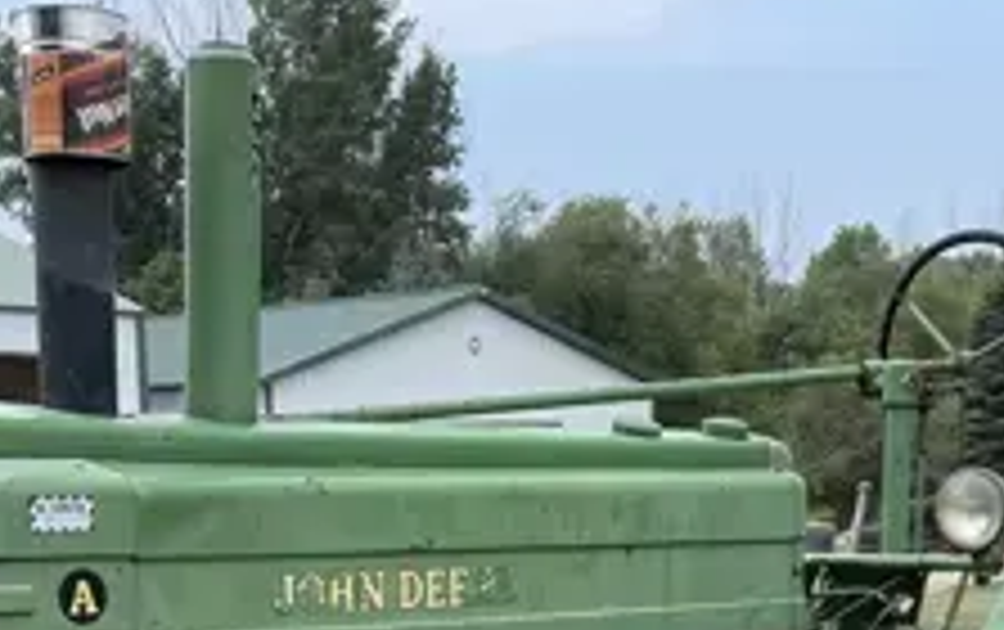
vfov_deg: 15.3
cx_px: 572
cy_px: 945
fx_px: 2164
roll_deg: +2.4
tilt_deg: -12.1
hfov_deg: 26.1
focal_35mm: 79
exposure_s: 1/1152
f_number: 1.6
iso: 32
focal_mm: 5.1
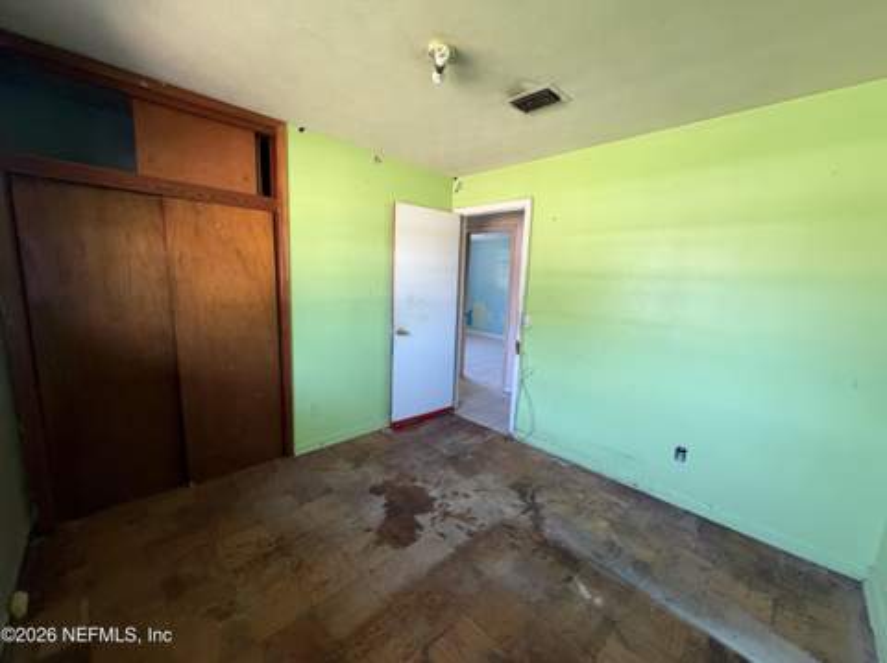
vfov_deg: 85.6
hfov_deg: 102.1
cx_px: 444
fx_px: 358
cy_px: 332
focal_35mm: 14
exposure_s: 1/86
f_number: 2.2
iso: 320
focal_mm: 2.22
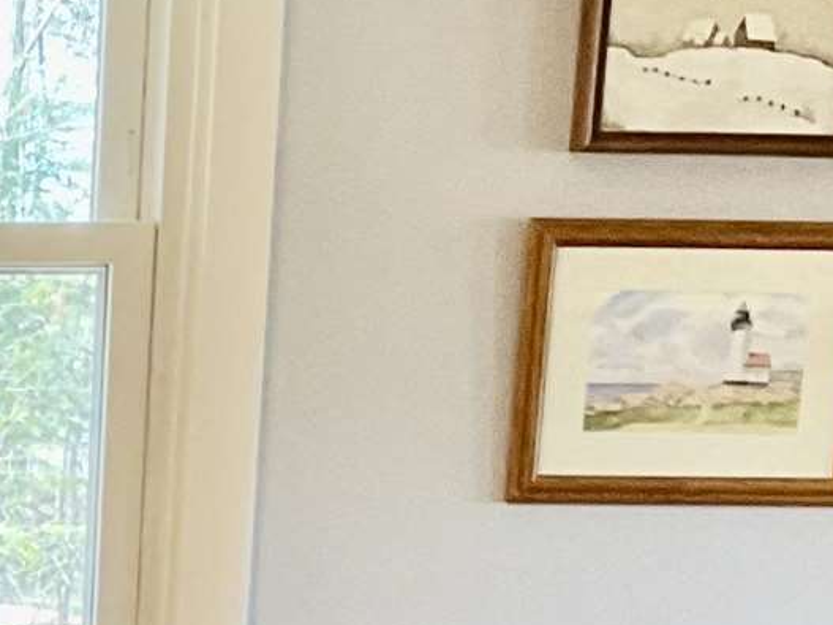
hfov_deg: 11.0
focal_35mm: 169
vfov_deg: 8.4
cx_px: -646
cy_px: 1204
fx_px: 4066
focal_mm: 3
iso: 80
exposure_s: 1/60
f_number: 1.8
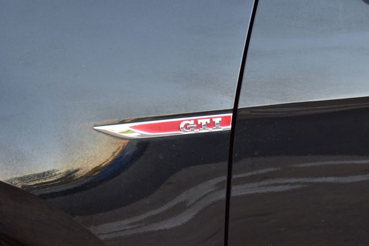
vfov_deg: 16.5
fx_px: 845
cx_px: 184
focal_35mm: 82
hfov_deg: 24.6
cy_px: 123
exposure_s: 1/30
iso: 400
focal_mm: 55
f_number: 7.1
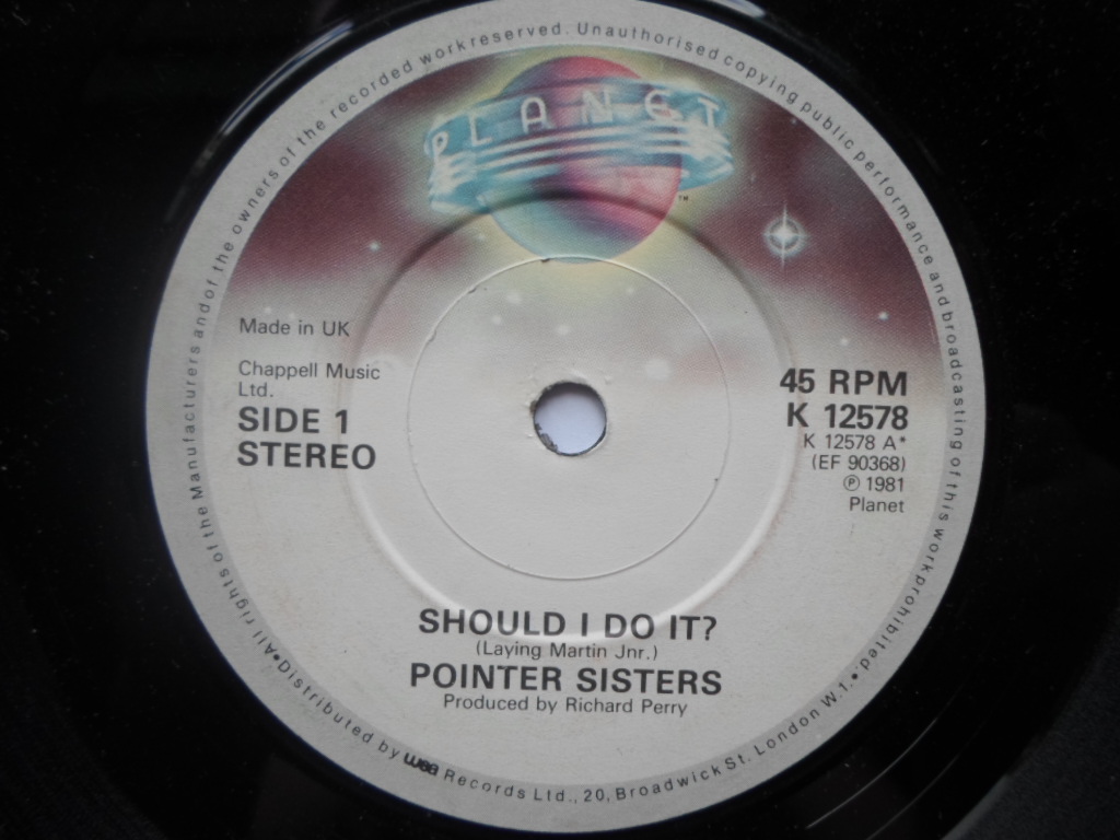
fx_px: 809
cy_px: 420
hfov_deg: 69.4
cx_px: 560
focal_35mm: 25
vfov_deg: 54.9
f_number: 2.5
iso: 80
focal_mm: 4.5
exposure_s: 1/250
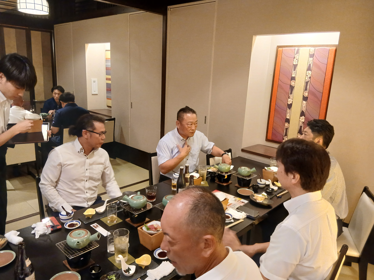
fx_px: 281
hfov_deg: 67.3
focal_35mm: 26
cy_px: 140
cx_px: 187
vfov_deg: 53.1
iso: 500
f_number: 1.8
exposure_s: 1/25
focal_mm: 3.86
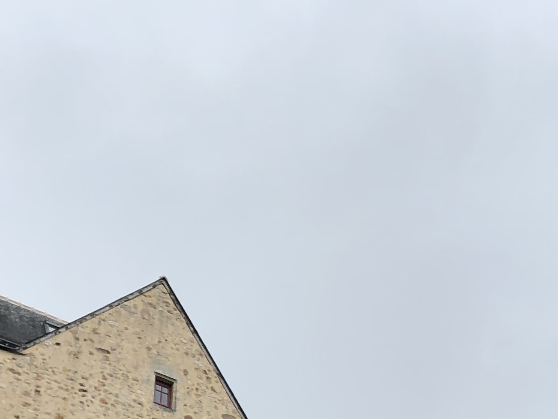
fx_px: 1387
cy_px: 629
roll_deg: +1.1
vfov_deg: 15.8
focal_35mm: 86
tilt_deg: +29.4
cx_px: 331
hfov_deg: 22.7
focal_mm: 4
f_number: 1.8
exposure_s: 1/714
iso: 20
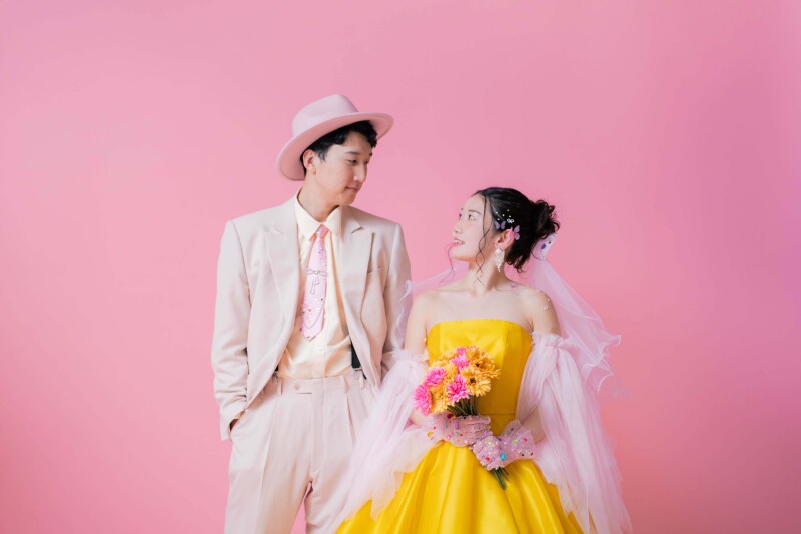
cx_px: 400
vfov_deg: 18.2
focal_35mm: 75
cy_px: 267
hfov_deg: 27.0
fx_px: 1668
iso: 500
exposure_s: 1/125
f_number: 2.8
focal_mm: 75
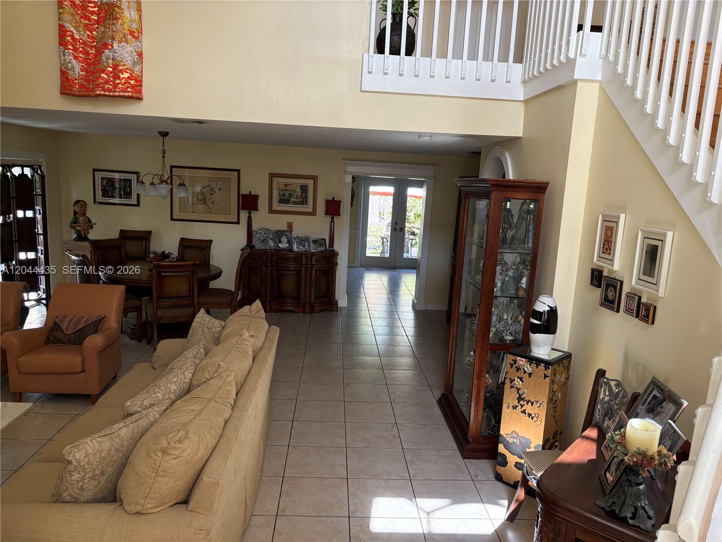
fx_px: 542
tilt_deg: -7.6
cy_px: 271
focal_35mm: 26
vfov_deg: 53.1
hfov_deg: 67.3
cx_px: 361
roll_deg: -3.5
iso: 100
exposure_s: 1/122
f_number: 1.6
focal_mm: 5.96
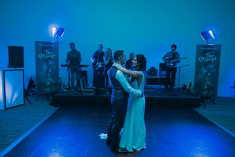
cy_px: 78
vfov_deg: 46.4
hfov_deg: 65.5
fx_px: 183
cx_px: 118
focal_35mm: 28
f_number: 3.5
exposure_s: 1/160
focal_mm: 28
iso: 1000
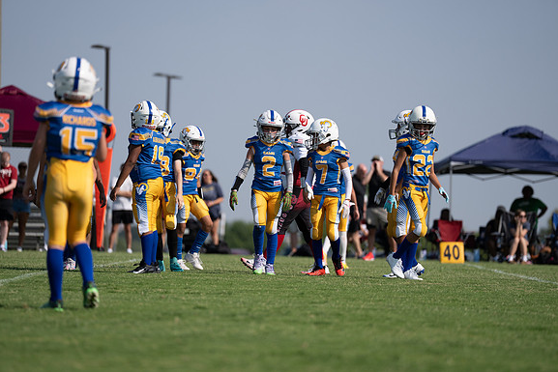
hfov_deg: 10.2
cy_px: 186
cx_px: 279
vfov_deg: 6.8
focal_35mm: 201
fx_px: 3116
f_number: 2.8
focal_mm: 200
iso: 160
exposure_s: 1/4000
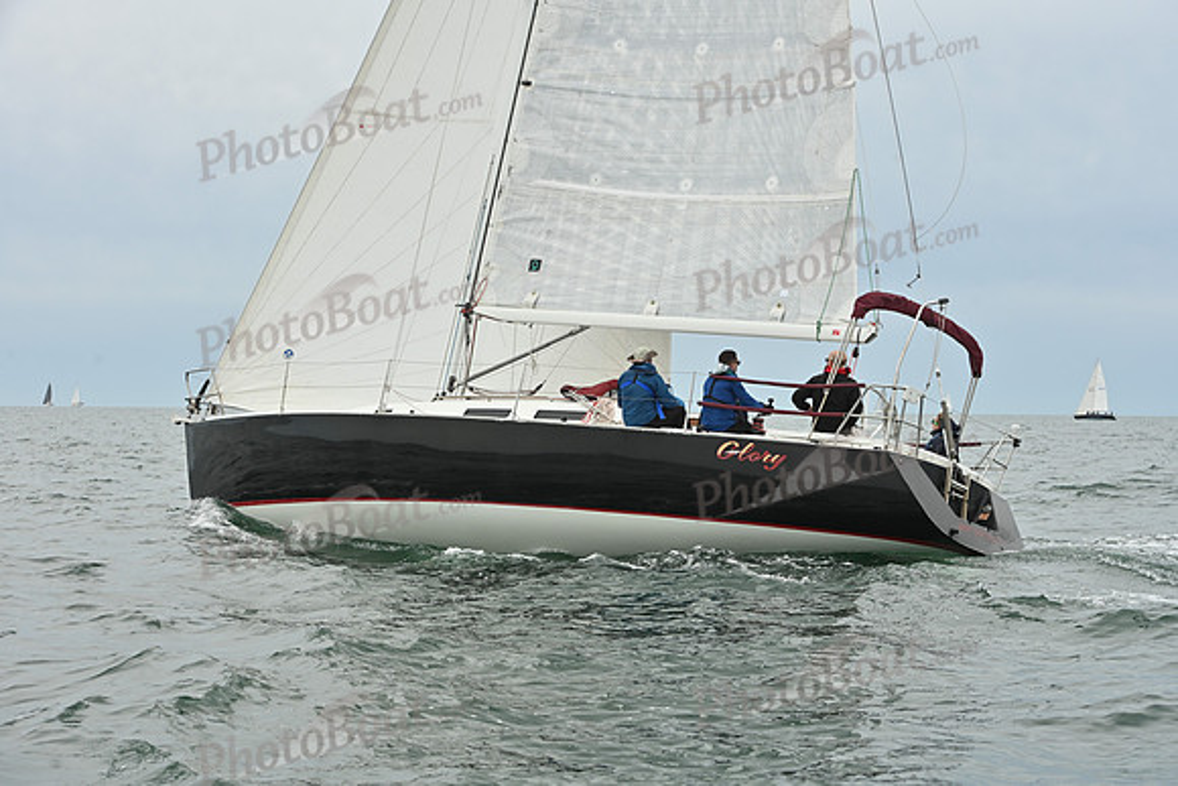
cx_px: 589
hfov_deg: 28.8
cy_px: 393
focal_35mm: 70
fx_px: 2291
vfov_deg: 19.5
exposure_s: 1/1000
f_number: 10
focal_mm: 70
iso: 320
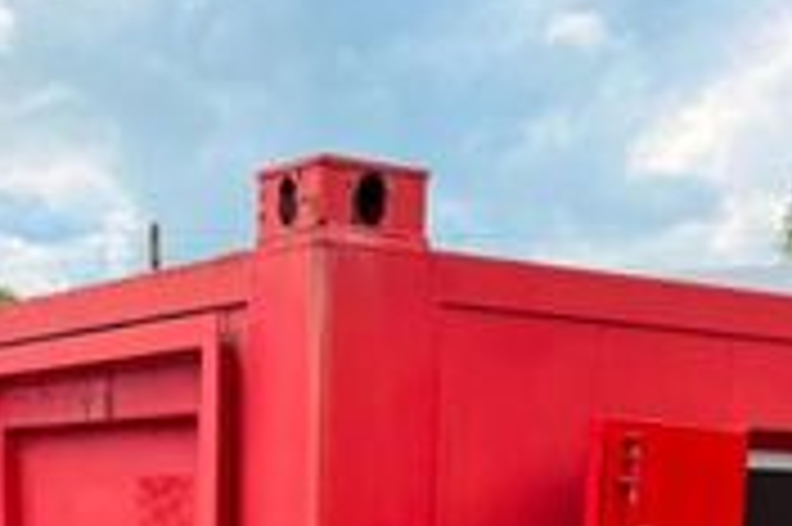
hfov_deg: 23.9
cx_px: 392
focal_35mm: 85
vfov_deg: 14.7
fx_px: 1868
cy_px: 841
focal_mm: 6.76
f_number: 1.78
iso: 100
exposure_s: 1/1005
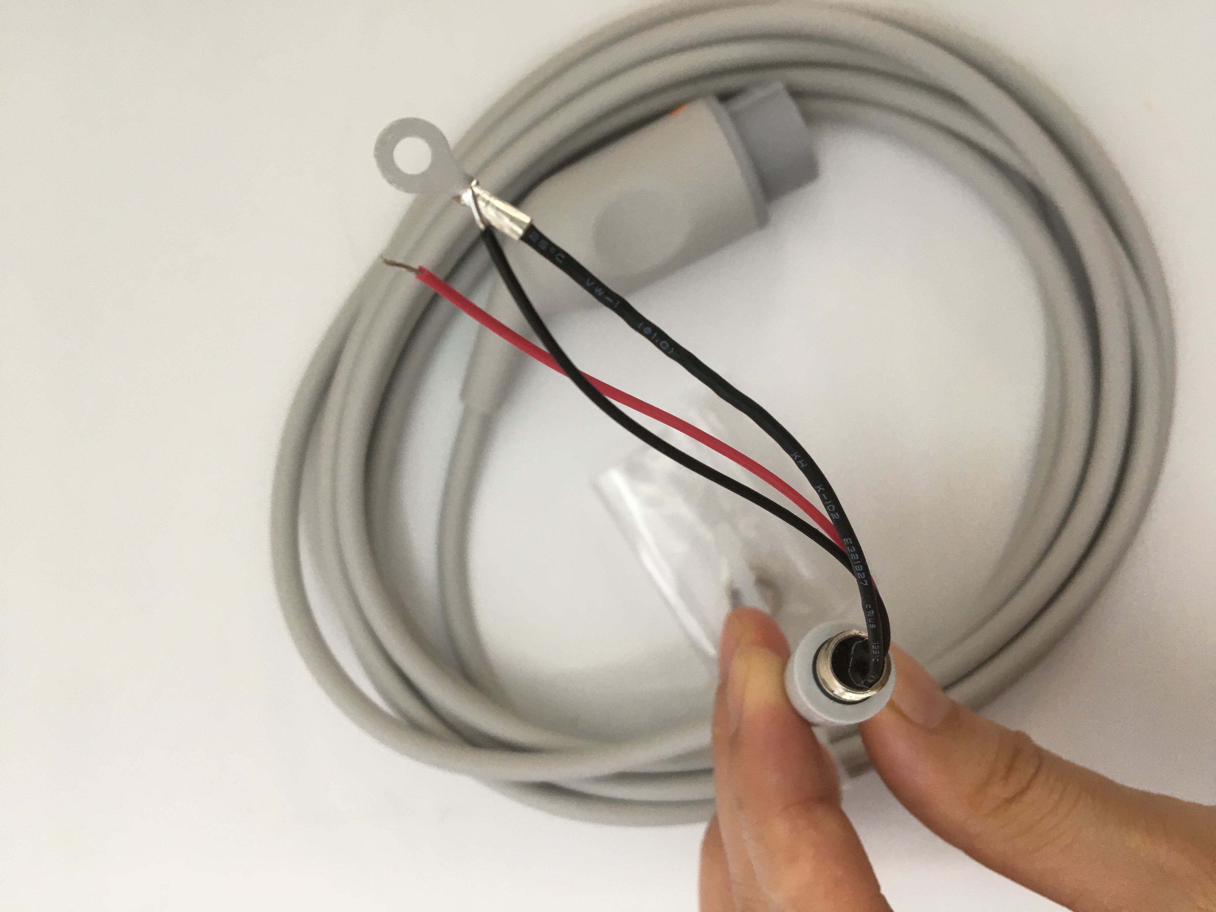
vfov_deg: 48.2
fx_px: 1019
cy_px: 456
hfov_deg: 61.7
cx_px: 608
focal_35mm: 29
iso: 32
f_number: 2.2
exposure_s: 1/33
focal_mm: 4.15
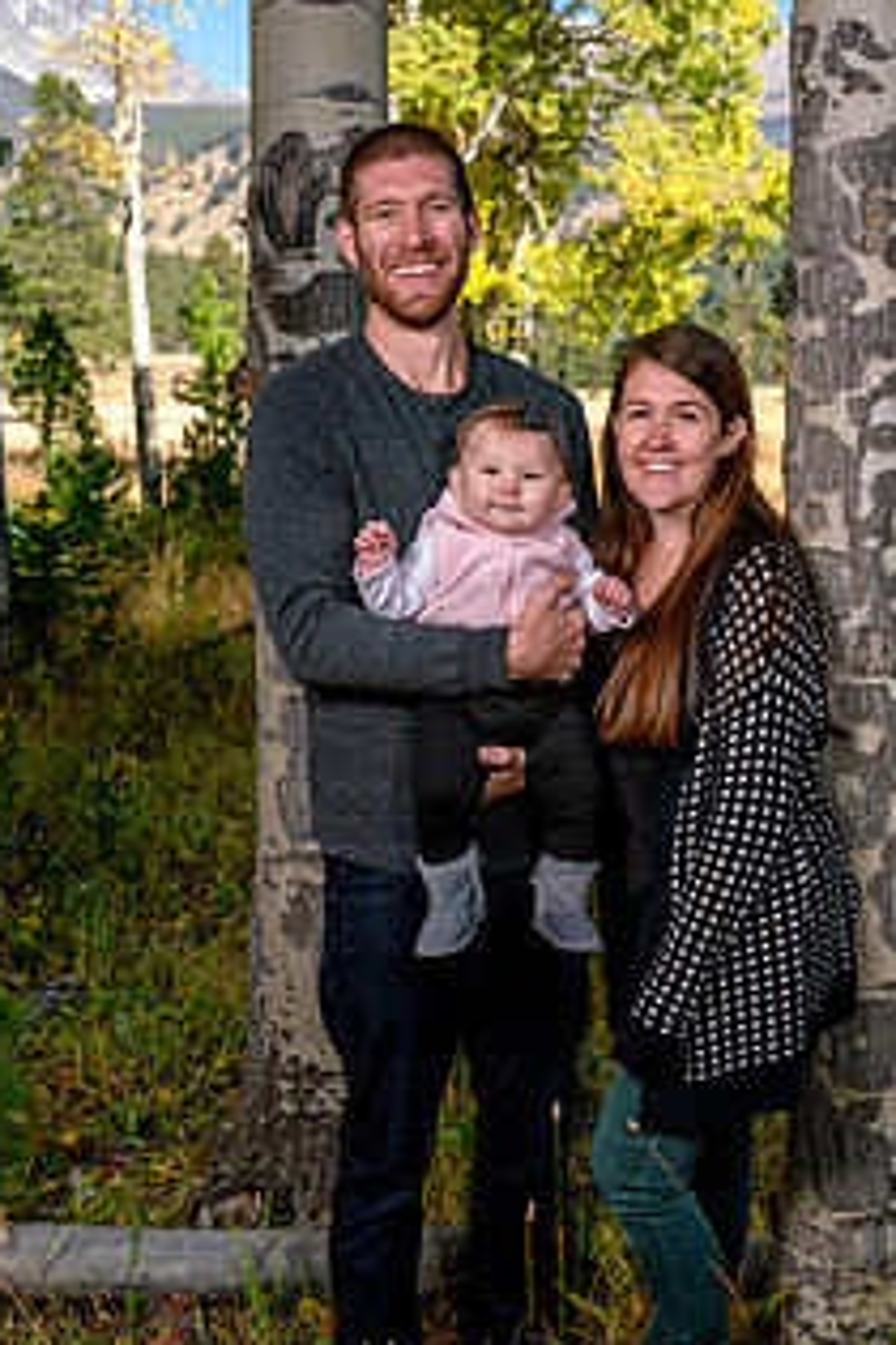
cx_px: 550
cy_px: 786
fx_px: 1867
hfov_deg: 26.9
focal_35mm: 50
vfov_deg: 39.5
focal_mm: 35
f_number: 4.5
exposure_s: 1/1000
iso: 160
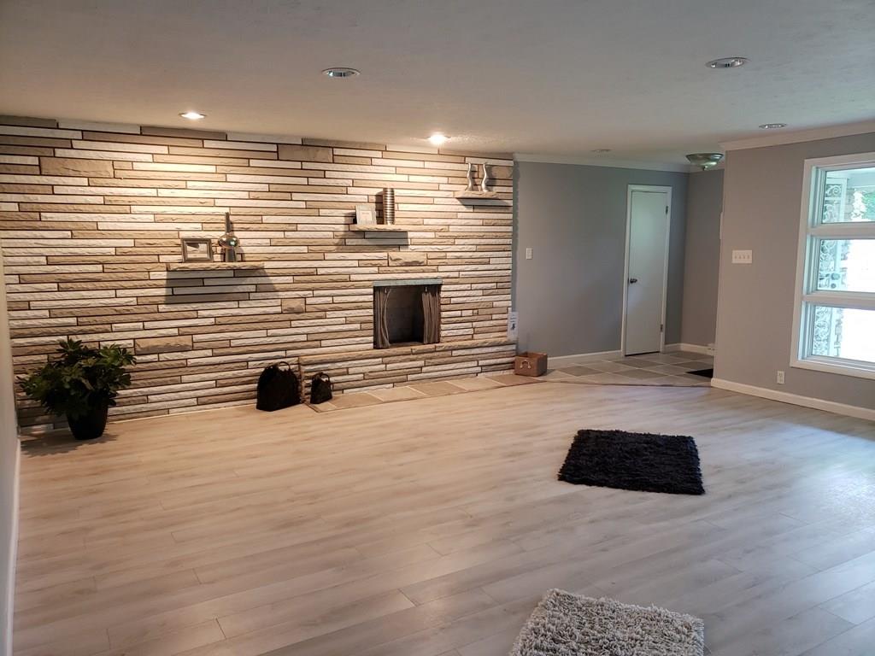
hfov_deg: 67.3
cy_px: 328
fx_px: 657
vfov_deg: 53.1
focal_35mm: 26
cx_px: 438
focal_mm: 4.3
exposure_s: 1/40
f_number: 1.5
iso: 320
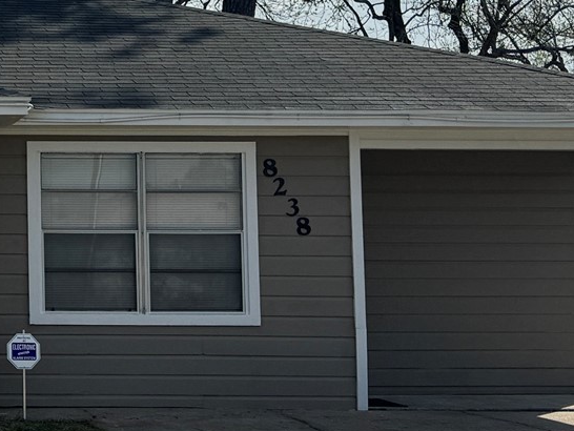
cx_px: -212
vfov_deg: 16.4
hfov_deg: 19.7
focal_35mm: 90
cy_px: 167
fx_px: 1493
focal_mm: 6.86
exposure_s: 1/10417
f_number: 1.78
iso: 80
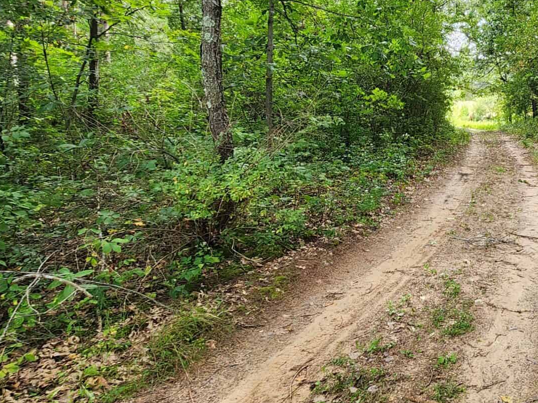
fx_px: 482
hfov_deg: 49.0
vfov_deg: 45.1
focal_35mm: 31
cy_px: 156
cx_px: 525
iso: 80
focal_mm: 2.2
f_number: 2.2
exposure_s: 1/120
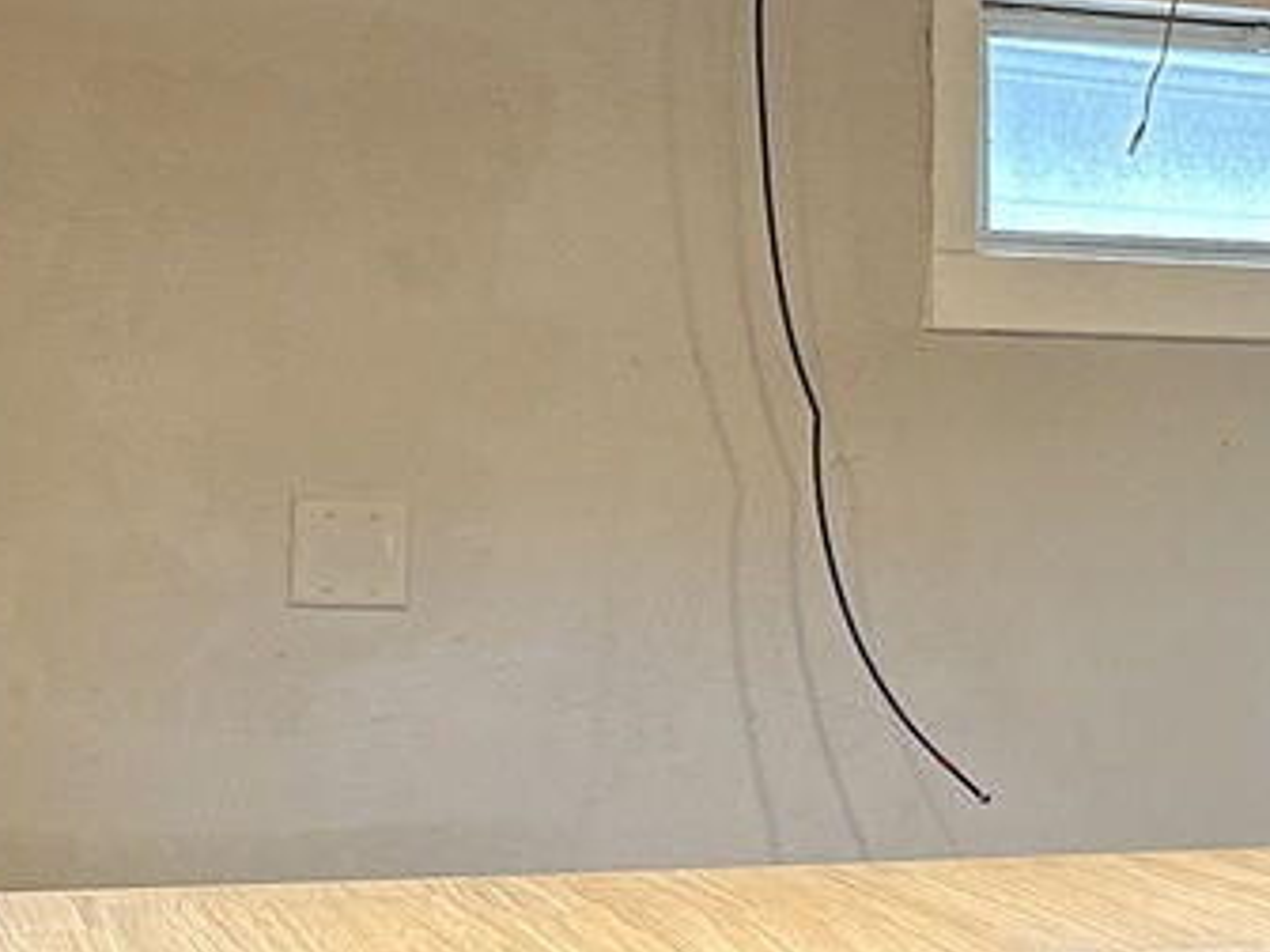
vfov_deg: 14.3
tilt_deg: -1.6
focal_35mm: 103
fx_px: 3779
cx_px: 1943
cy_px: 612
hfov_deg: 17.1
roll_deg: -1.6
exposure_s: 1/60
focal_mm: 6.86
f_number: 1.78
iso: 160
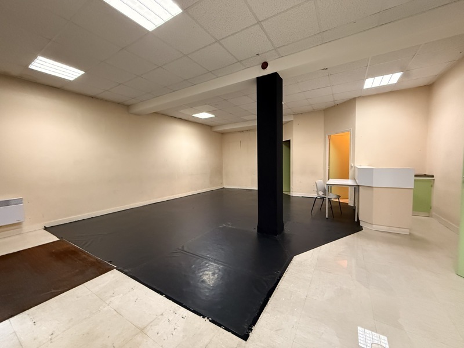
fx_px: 188
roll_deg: +1.1
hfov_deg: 102.1
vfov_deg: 85.7
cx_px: 232
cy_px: 174
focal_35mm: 14
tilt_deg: -3.1
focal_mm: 2.22
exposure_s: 1/50
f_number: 2.2
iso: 800
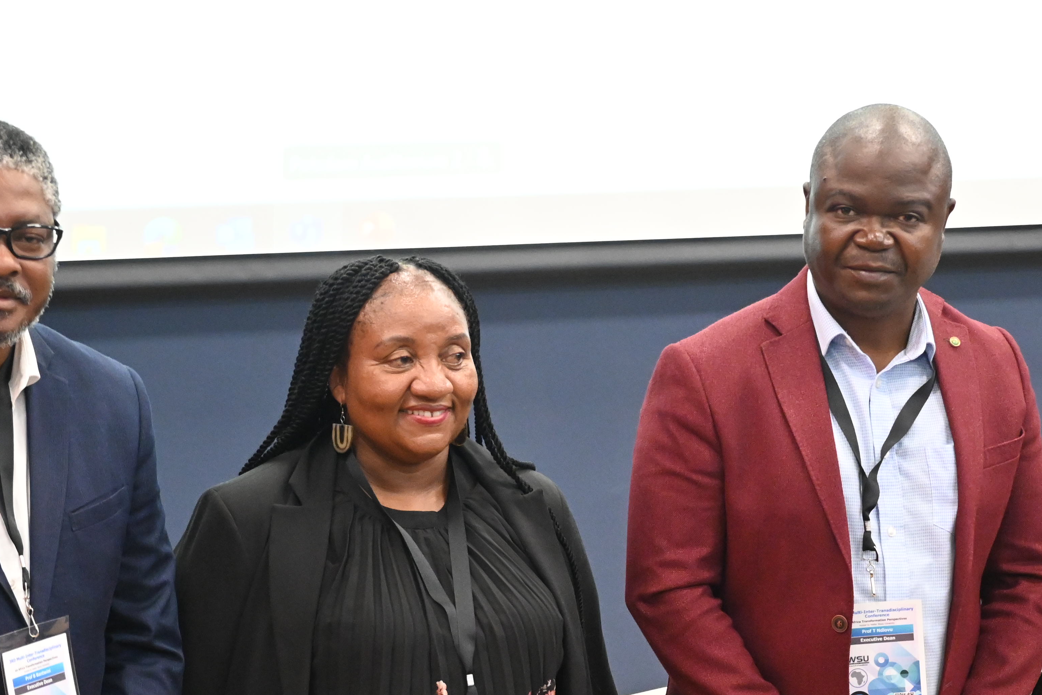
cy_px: 622
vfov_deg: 10.1
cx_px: 607
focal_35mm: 135
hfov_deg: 15.2
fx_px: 3907
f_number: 4.5
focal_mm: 50
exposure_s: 1/80
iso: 3200
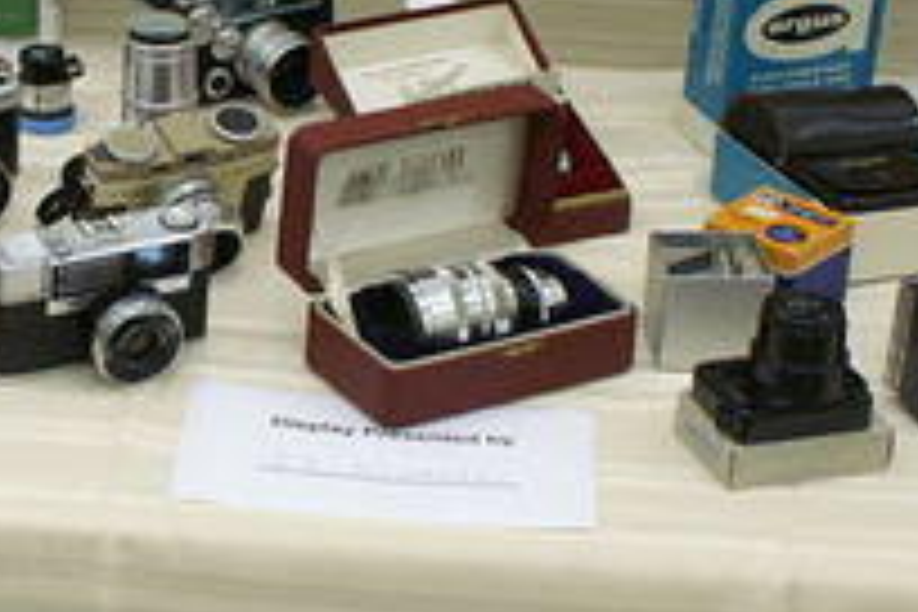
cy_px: 72
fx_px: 2881
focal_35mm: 113
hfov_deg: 17.6
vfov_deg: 12.0
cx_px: -36
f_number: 5.6
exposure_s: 1/60
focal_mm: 24
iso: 800
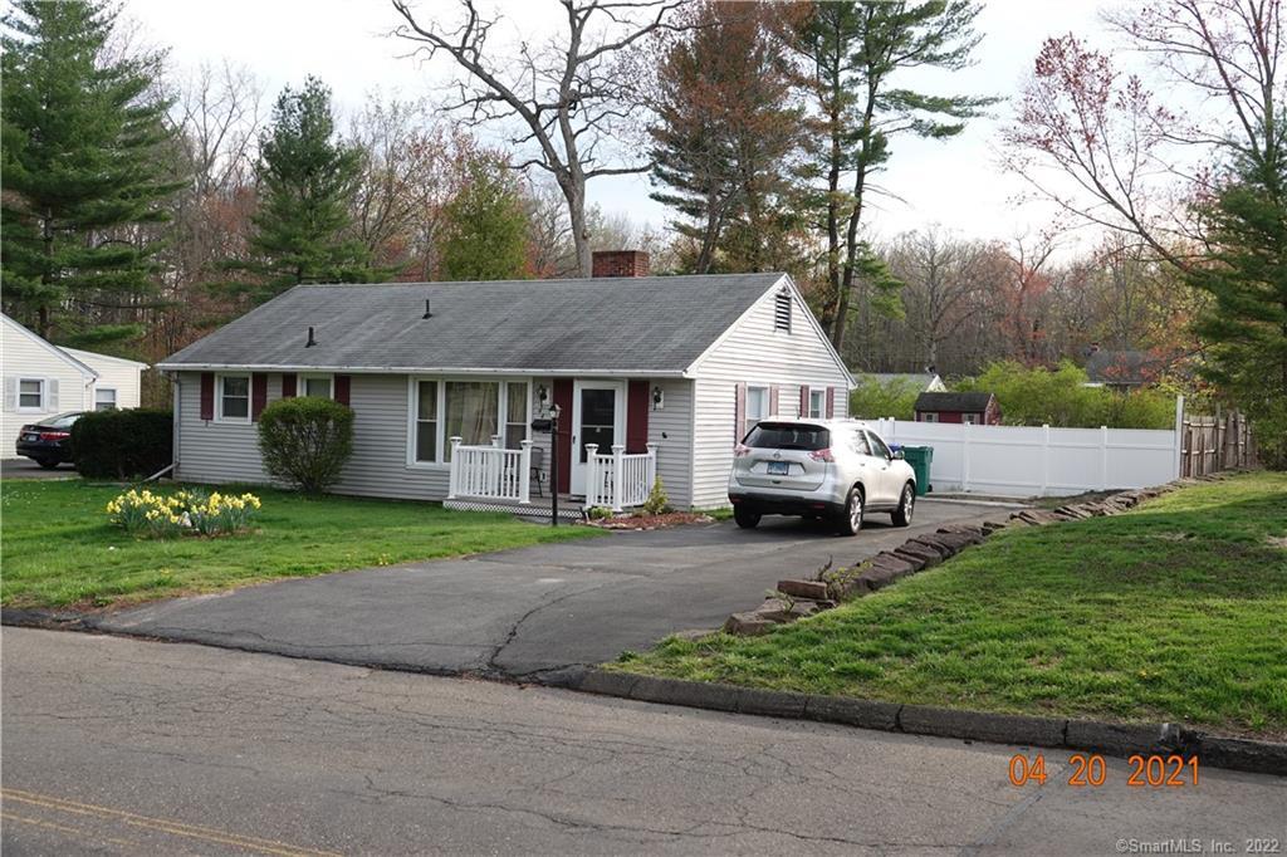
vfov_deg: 36.8
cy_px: 428
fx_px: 1287
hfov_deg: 53.1
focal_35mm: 36
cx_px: 644
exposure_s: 1/250
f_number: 3.2
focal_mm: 13.31
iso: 100
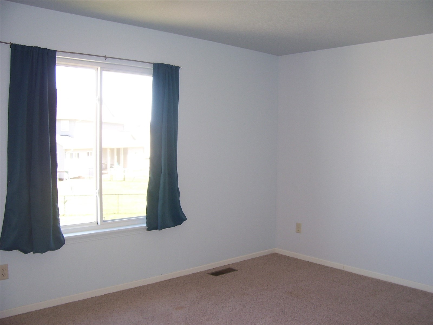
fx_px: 425
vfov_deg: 41.8
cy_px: 162
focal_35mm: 34
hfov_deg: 54.0
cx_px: 216
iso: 80
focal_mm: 5.6
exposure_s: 1/60
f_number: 2.7
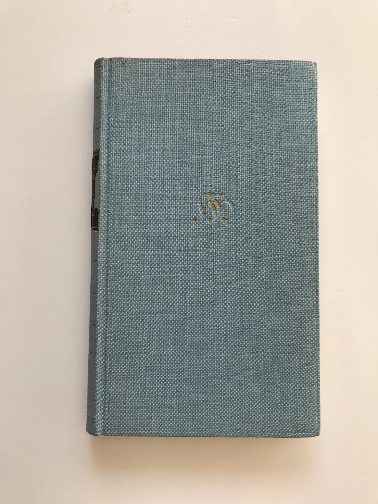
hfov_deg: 49.7
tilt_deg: -87.1
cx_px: 189
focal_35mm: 28
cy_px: 252
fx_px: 408
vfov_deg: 63.4
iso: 20
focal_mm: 3.99
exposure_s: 1/210
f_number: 1.8
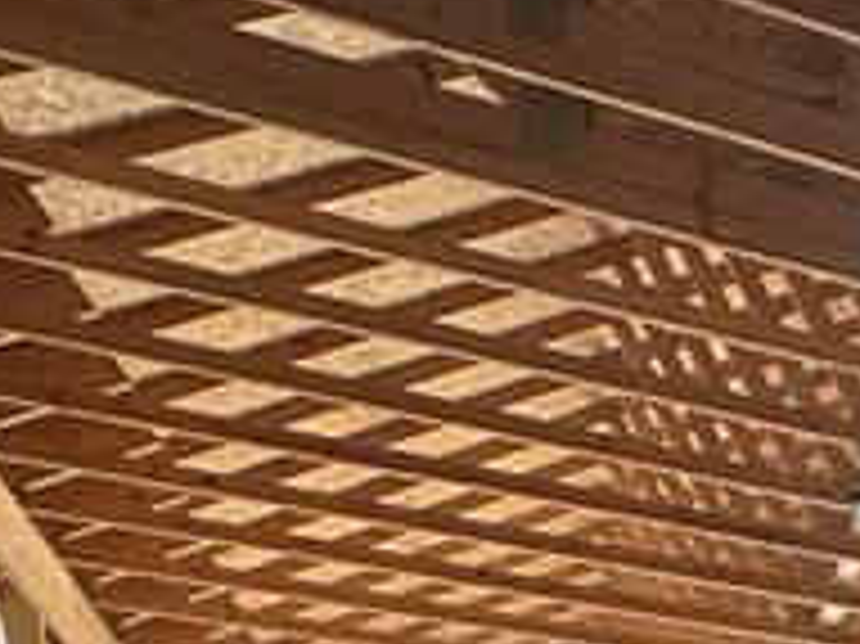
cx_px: 1702
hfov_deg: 18.1
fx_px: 1862
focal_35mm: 75
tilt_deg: +2.1
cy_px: 1225
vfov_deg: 16.0
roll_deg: -0.5
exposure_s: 1/99
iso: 160
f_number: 2.2
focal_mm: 2.22
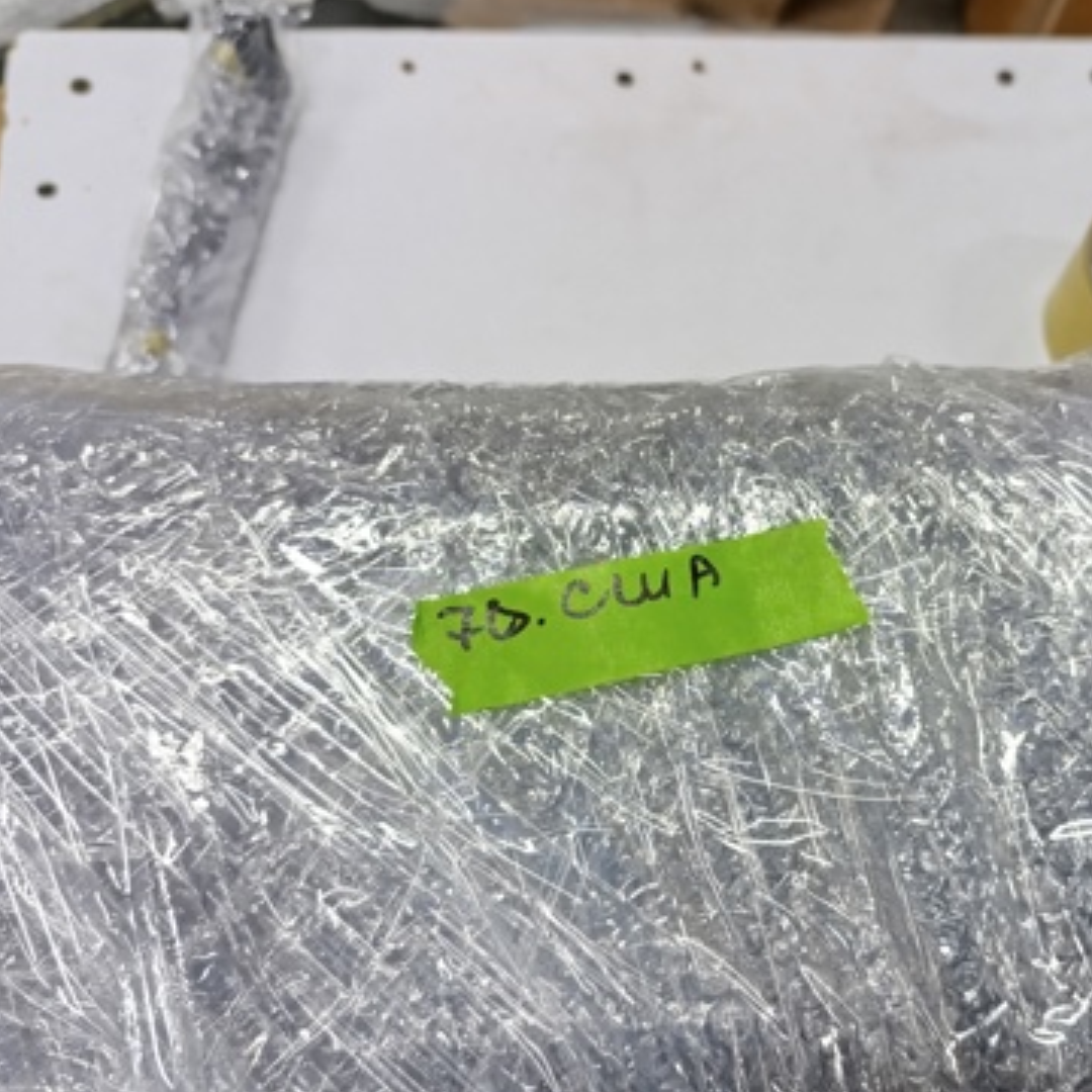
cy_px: 607
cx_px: 717
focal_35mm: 36
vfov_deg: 46.0
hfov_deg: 45.4
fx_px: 1285
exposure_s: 1/50
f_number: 1.6
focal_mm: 6.14
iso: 640
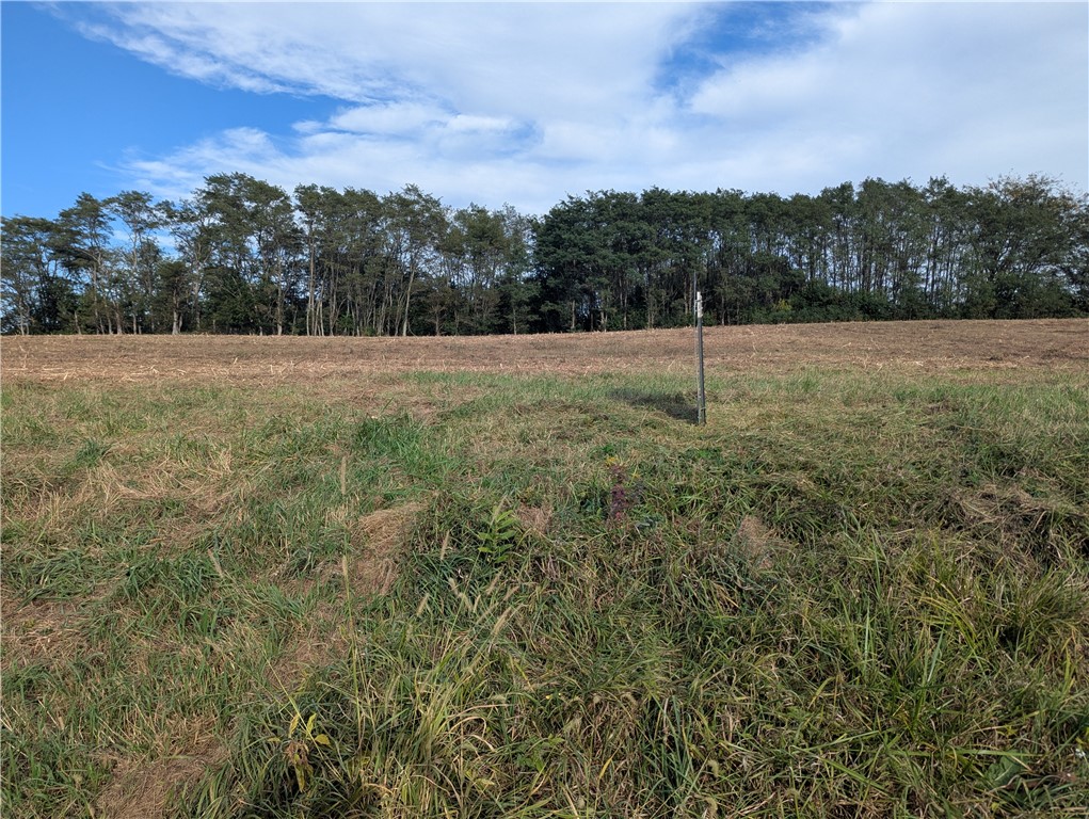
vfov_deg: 56.9
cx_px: 544
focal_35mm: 24
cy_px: 410
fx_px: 756
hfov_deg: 71.5
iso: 48
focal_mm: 6.81
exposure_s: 1/1618
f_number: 1.85
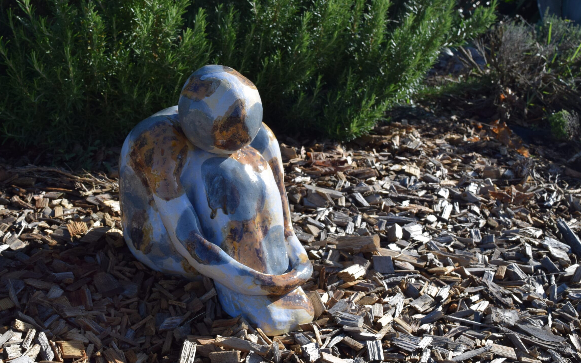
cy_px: 189
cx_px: 260
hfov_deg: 46.6
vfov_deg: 30.2
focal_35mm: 43
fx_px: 674
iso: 200
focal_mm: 25
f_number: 9
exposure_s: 1/400
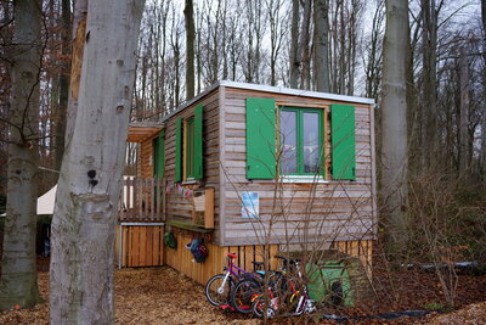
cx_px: 243
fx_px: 473
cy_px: 162
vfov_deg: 37.9
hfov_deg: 54.4
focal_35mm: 35
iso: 100
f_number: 5
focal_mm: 35
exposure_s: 1/80
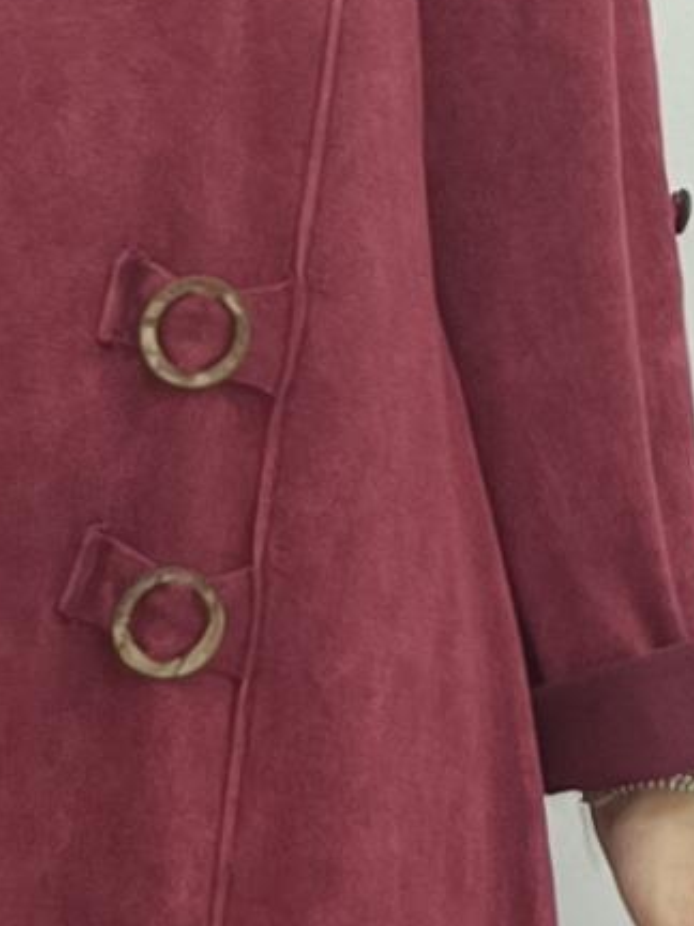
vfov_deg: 12.9
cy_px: 522
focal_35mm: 153
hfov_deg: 9.7
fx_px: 4090
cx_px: 193
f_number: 1.88
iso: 120
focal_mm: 5.59
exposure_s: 1/101
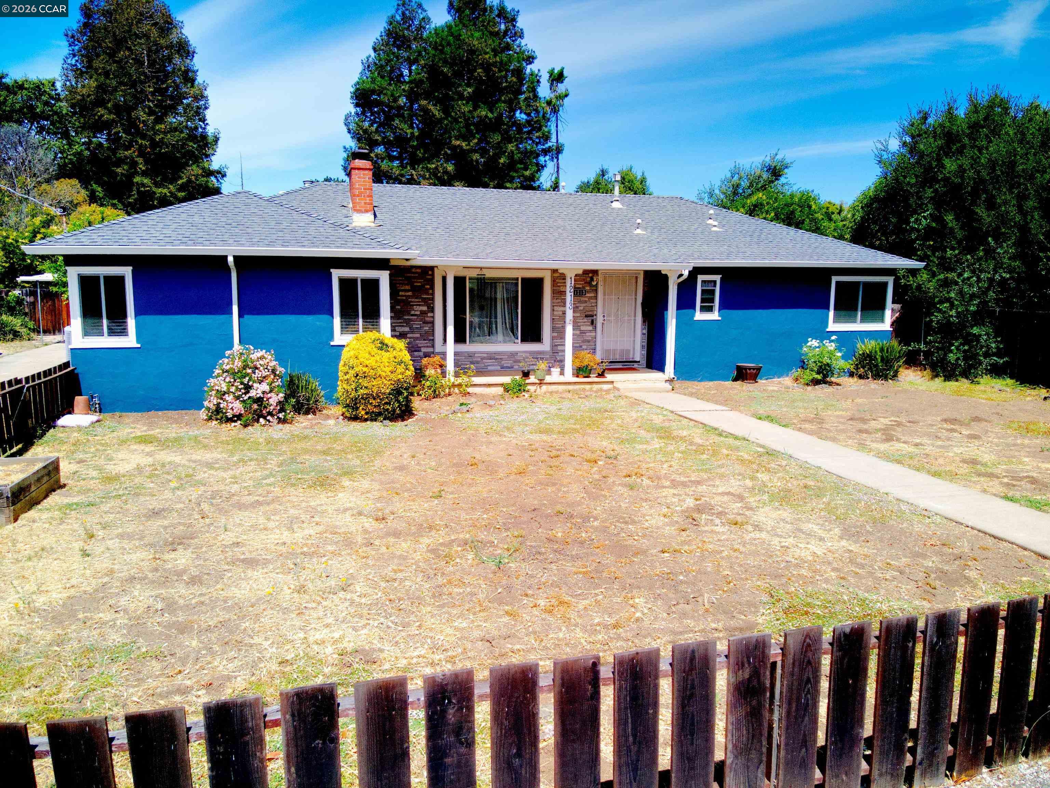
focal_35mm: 24
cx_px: 525
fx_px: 728
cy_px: 394
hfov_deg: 71.6
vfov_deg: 56.8
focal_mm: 4.5
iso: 100
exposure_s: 1/20
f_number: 2.8
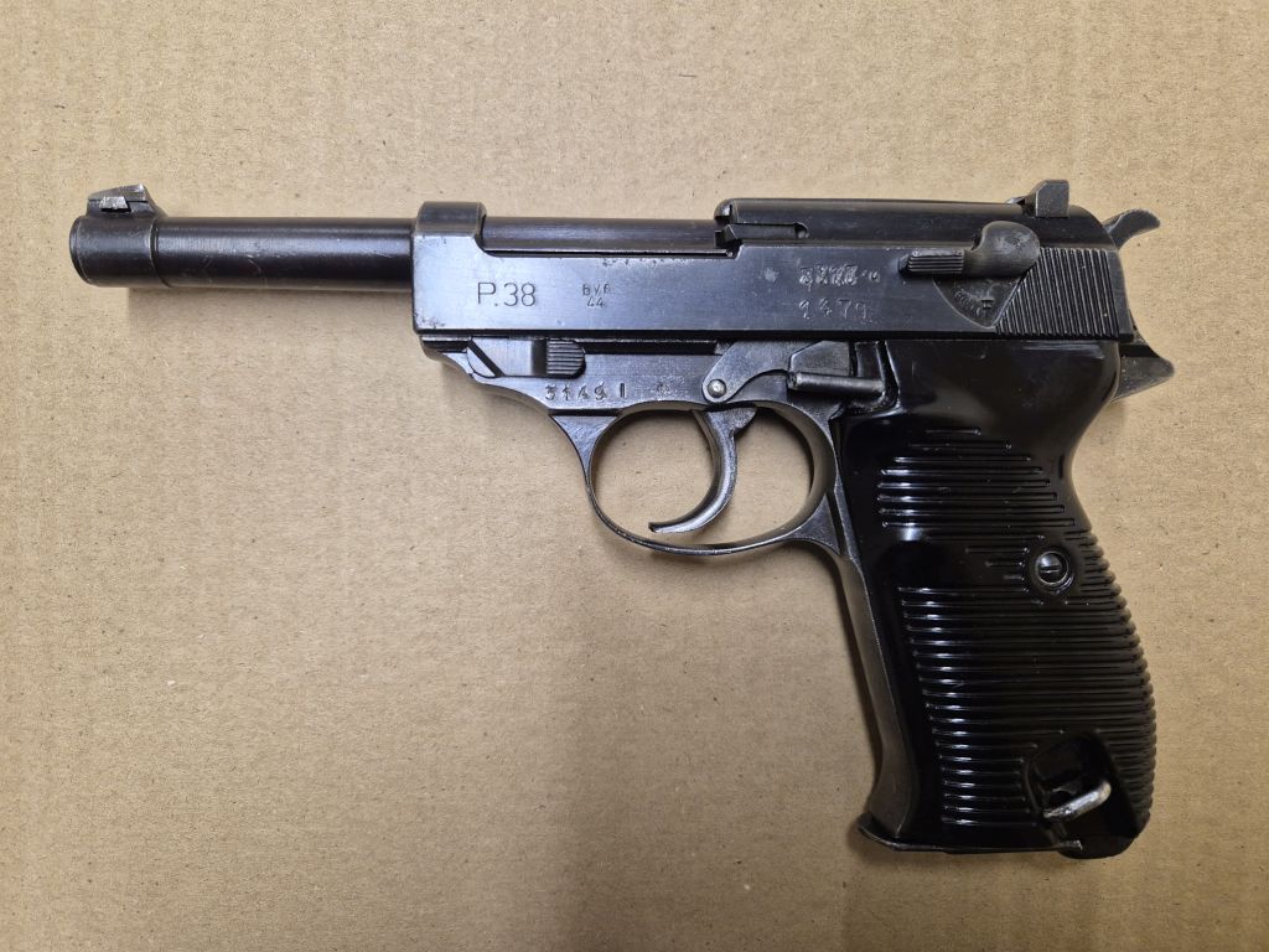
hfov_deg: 73.9
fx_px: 843
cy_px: 476
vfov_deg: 58.9
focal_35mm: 23
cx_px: 634
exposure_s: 1/100
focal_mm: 5.4
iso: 160
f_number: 1.8
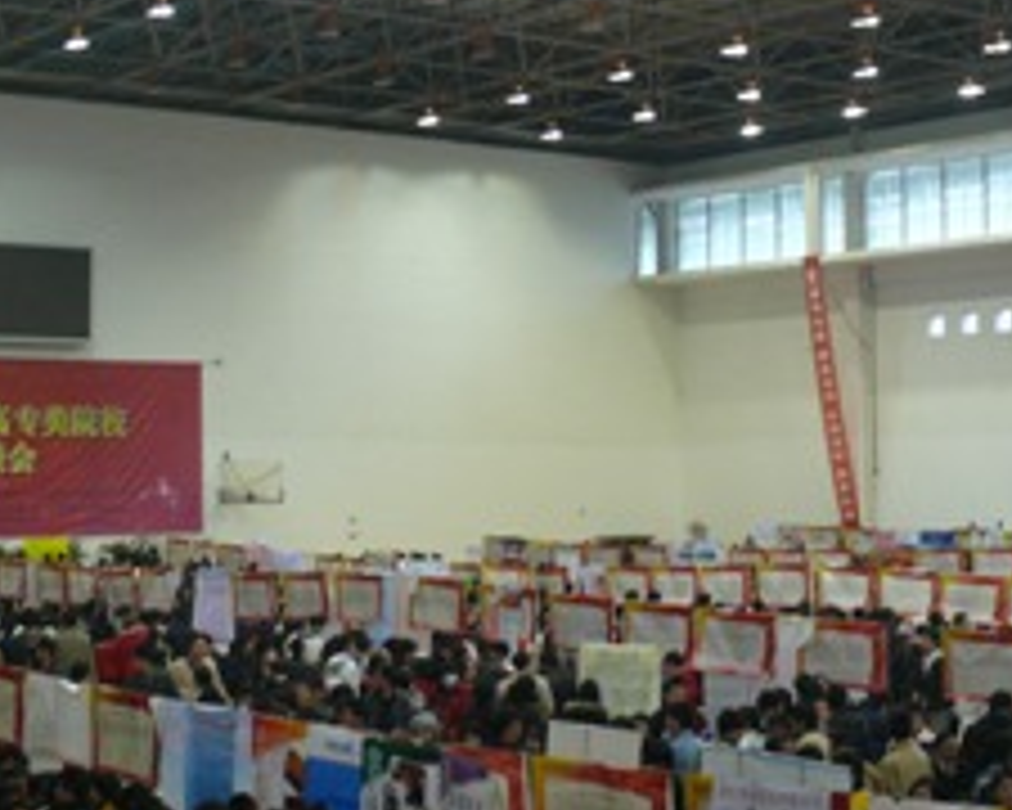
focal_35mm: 70
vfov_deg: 21.8
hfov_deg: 27.1
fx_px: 2097
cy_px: 346
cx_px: 618
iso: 100
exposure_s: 1/40
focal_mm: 7.4
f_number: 2.8
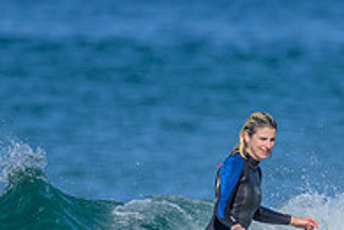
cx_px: 237
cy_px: 251
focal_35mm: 3251
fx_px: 31063
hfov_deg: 0.6
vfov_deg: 0.4
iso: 250
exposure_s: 1/2000
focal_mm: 800
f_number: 6.3
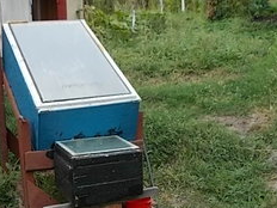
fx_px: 520
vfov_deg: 22.5
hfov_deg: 29.7
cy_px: 138
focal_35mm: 65
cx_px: 99
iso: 80
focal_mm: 6.1
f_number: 3.3
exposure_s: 1/100
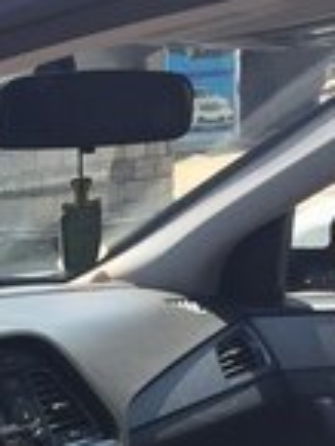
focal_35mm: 99
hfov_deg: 14.3
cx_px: -101
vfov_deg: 17.8
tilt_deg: -23.4
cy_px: 664
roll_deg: +4.7
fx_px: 1276
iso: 32
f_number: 2.2
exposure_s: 1/501
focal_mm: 4.15
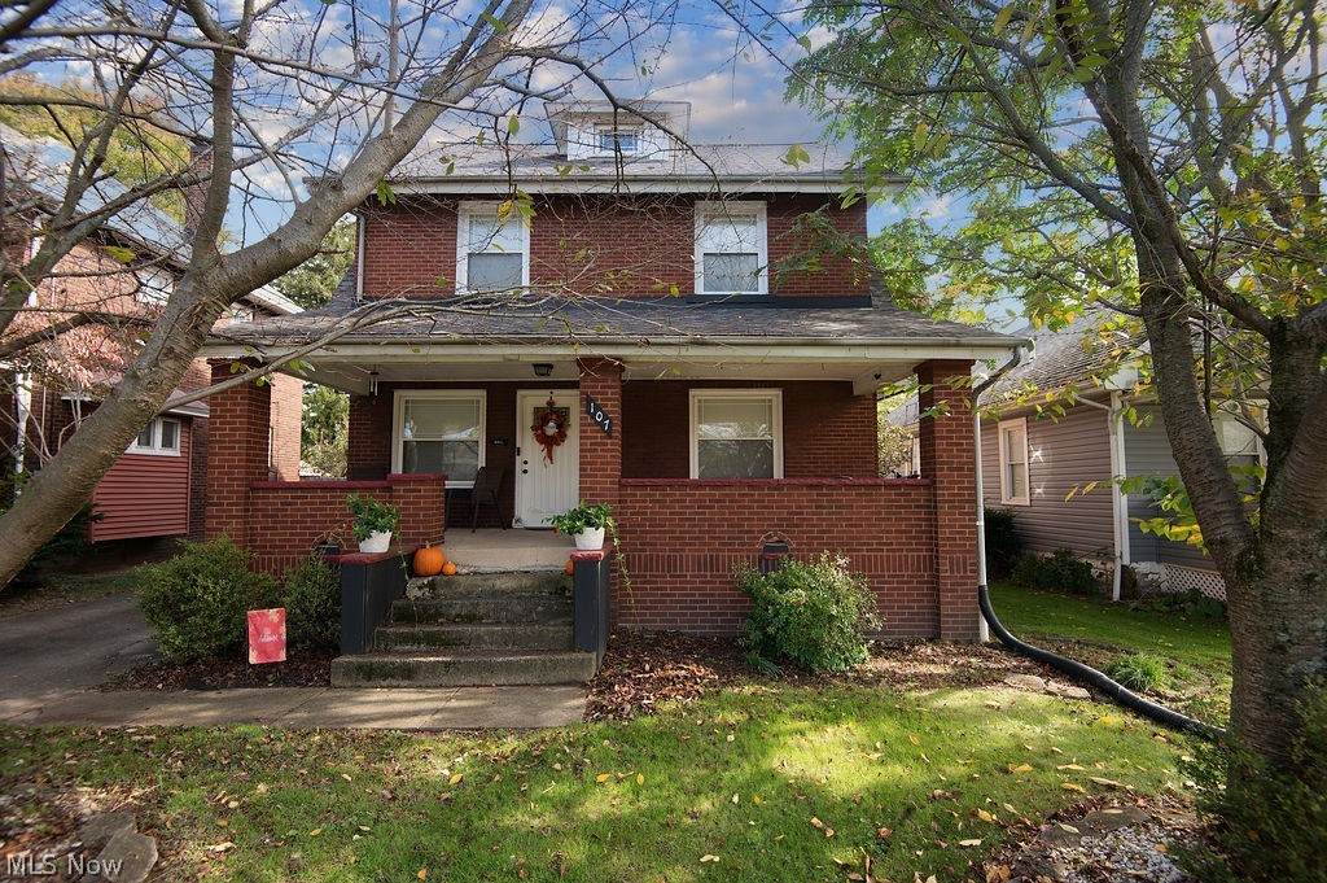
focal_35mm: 16
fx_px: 589
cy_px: 442
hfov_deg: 96.8
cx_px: 664
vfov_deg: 73.7
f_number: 4.5
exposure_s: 1/250
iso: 200
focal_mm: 16
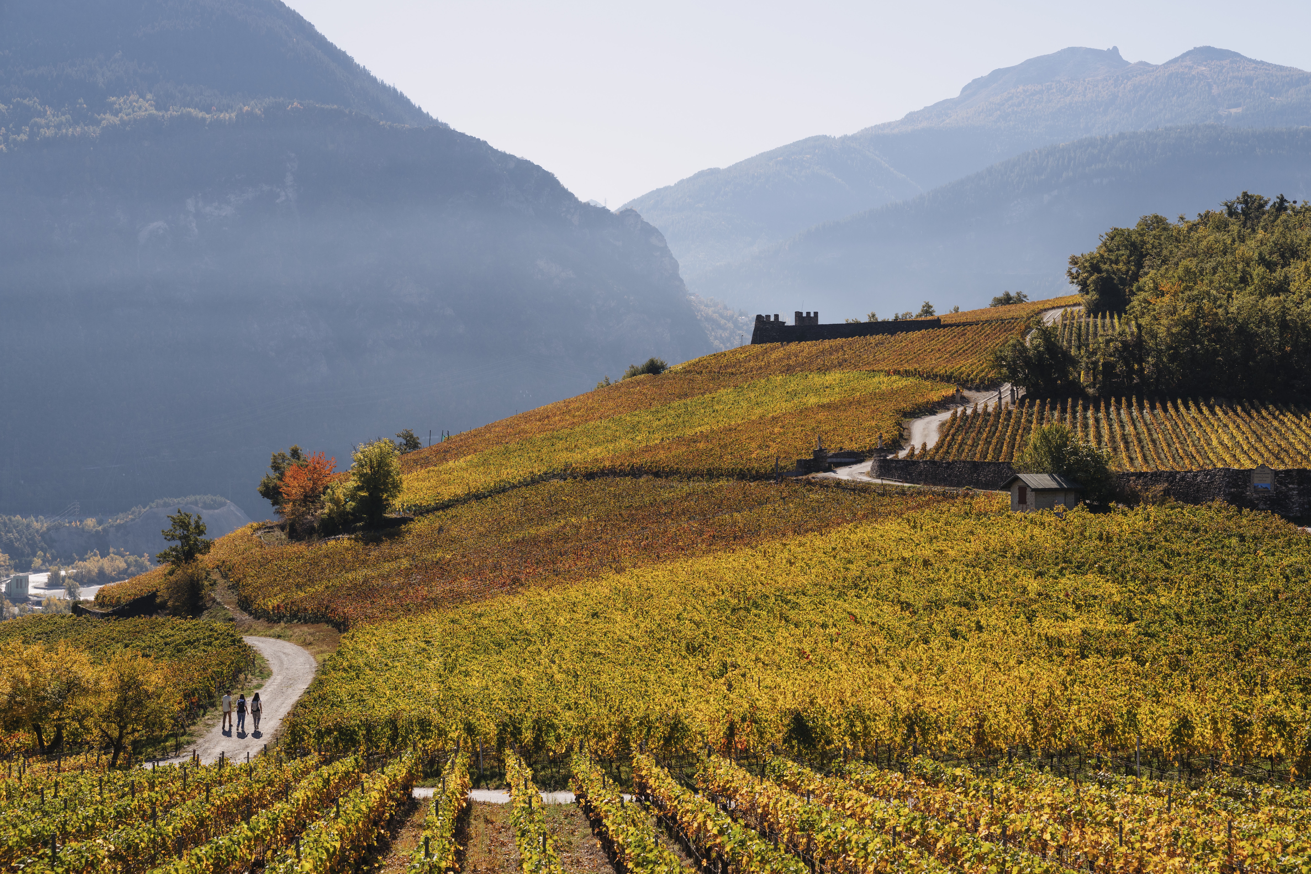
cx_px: 656
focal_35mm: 50
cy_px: 437
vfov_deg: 27.0
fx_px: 1821
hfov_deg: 39.6
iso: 100
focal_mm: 50
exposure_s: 1/800
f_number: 5
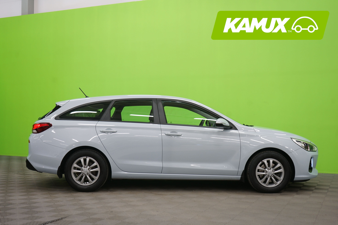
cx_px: 169
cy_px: 112
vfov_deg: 31.9
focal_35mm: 42
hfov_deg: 46.4
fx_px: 394
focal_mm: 42
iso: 400
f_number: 5
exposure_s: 1/8
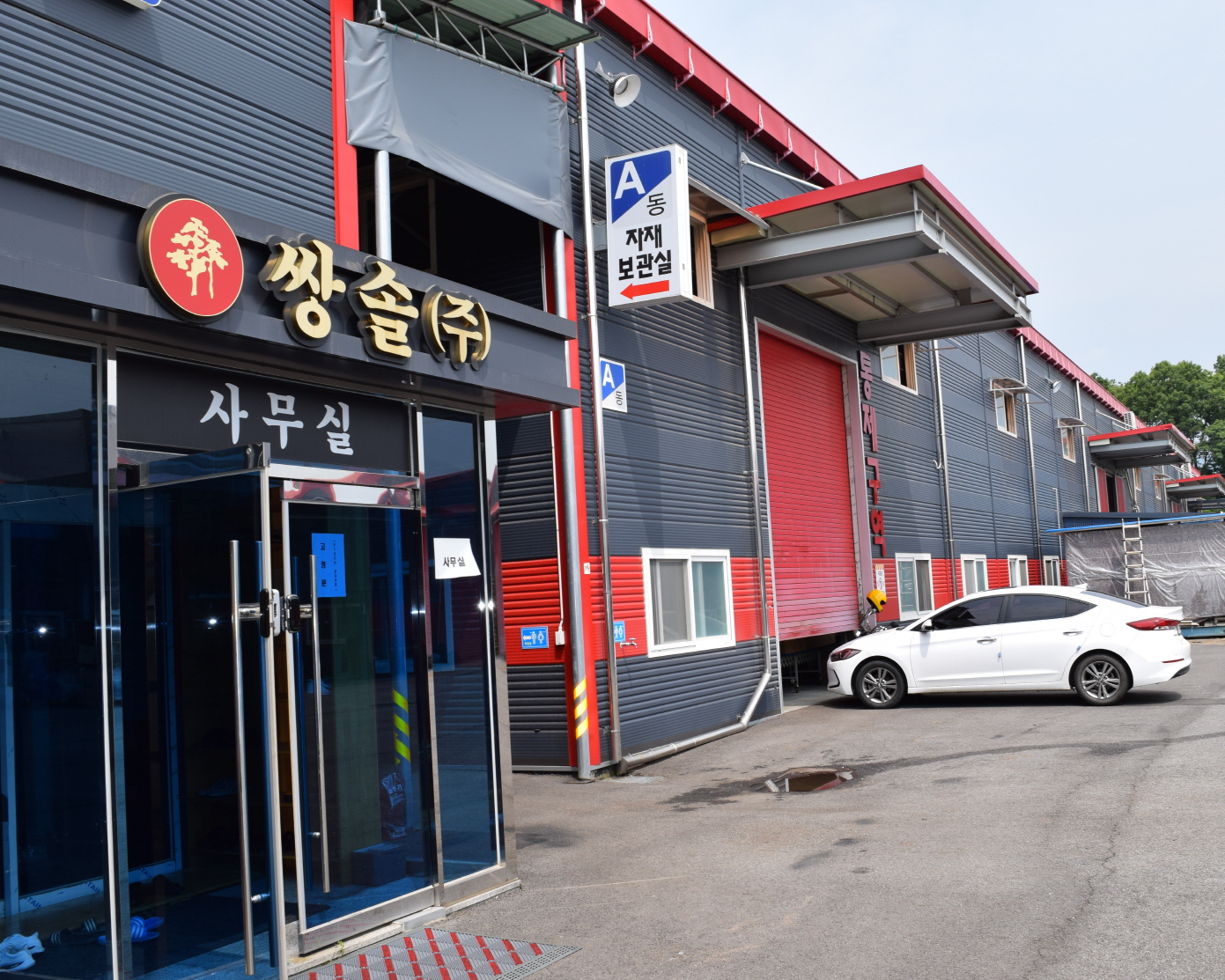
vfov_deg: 43.4
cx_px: 710
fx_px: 1233
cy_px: 489
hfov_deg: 52.6
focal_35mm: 34
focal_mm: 20
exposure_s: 1/200
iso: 100
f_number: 10
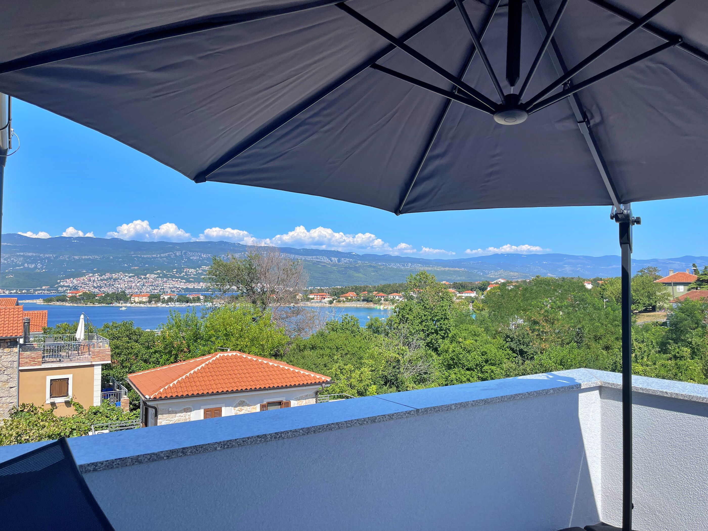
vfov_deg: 54.9
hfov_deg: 69.4
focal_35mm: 25
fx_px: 511
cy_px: 266
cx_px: 354
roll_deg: +0.1
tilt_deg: +1.6
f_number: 1.6
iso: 32
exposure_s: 1/2660
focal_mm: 5.1
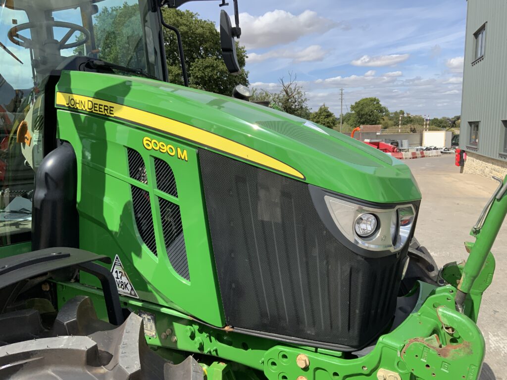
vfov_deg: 48.2
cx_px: 254
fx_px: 425
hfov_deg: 61.7
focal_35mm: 29
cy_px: 190
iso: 16
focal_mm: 3
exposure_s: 1/1675
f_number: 1.8
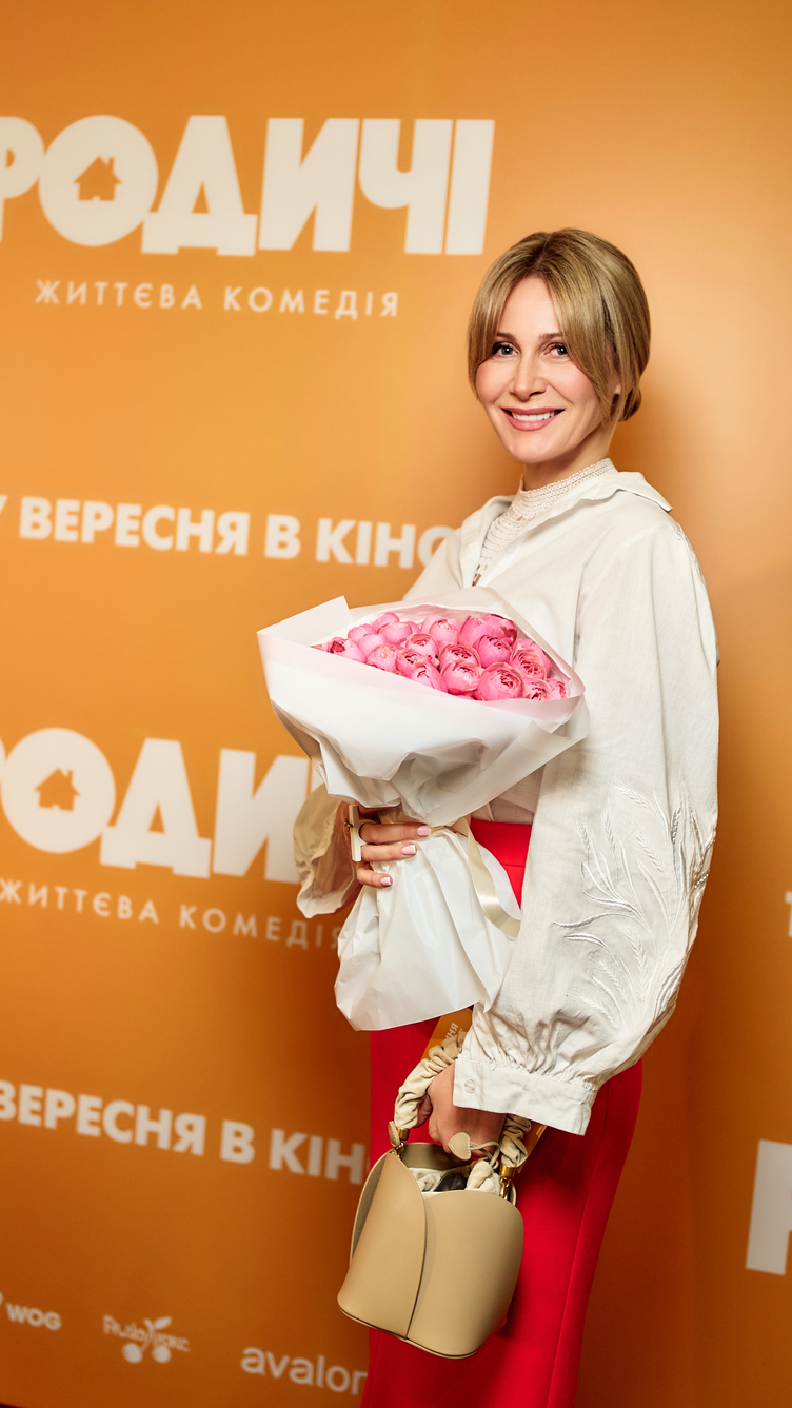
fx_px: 1419
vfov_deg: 52.8
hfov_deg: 31.2
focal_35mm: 38
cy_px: 701
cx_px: 353
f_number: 1.4
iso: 250
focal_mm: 24
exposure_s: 1/200
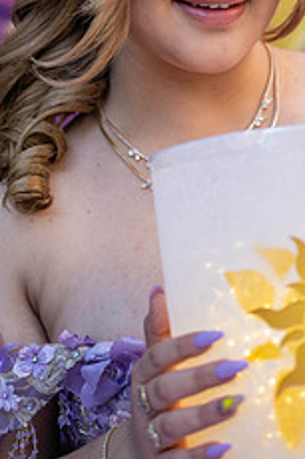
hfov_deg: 10.0
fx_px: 1744
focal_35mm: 137
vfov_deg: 14.9
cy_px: 90
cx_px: 223
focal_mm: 70
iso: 160
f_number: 2.8
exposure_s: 1/100
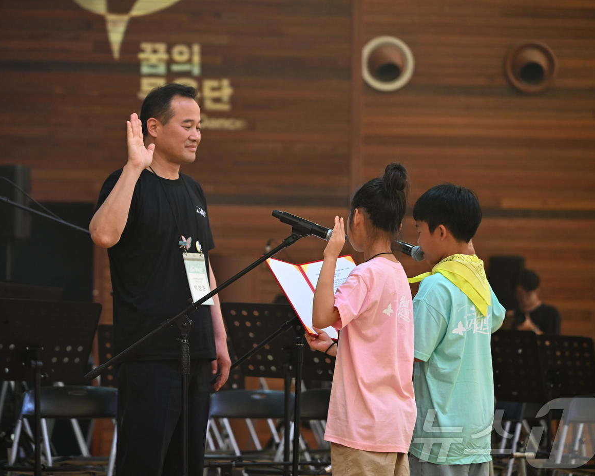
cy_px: 239
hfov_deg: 14.2
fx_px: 2395
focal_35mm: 136
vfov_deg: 11.3
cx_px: 258
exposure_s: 1/500
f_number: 4
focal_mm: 120
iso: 1250
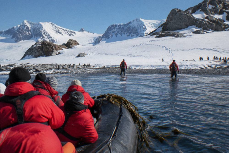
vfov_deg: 27.5
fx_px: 312
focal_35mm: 49
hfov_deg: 40.4
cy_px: 76
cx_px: 114
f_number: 5.6
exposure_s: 1/800
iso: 320
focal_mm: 49
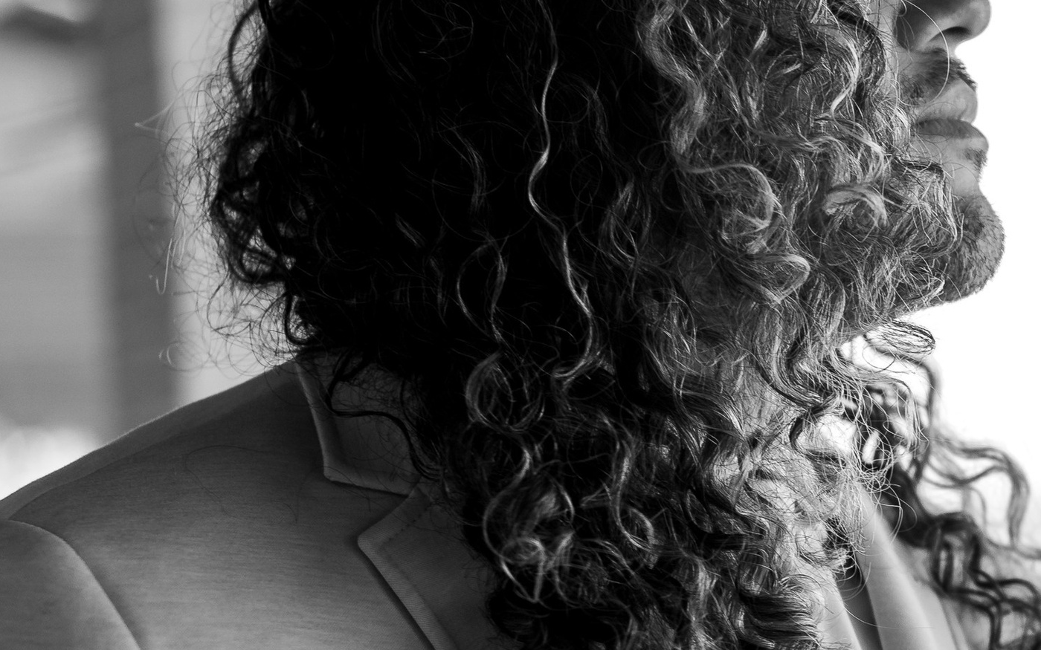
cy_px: 583
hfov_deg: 14.8
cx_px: 918
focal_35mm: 140
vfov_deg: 9.3
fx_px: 3972
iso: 320
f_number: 2.2
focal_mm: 50
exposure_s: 1/800
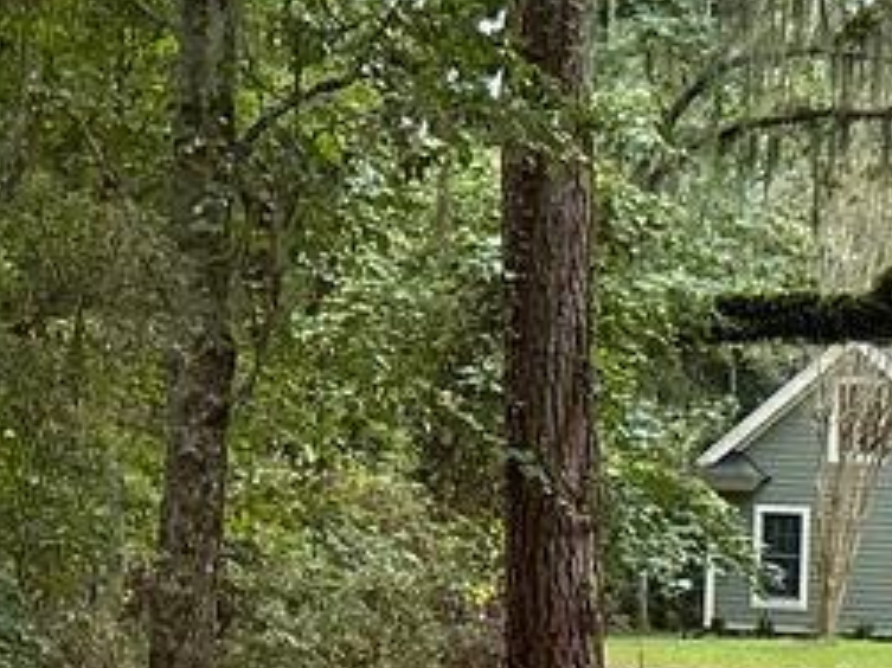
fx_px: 3683
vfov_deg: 10.4
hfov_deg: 13.8
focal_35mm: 143
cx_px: 210
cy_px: 348
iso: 40
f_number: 1.8
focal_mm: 3
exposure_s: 1/122
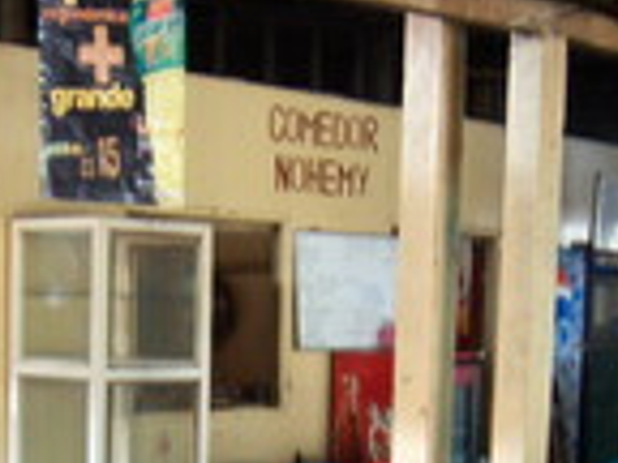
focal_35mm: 91
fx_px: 1625
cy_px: 579
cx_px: 268
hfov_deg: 21.5
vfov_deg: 15.5
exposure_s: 1/15
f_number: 2.8
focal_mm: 7.5
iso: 160
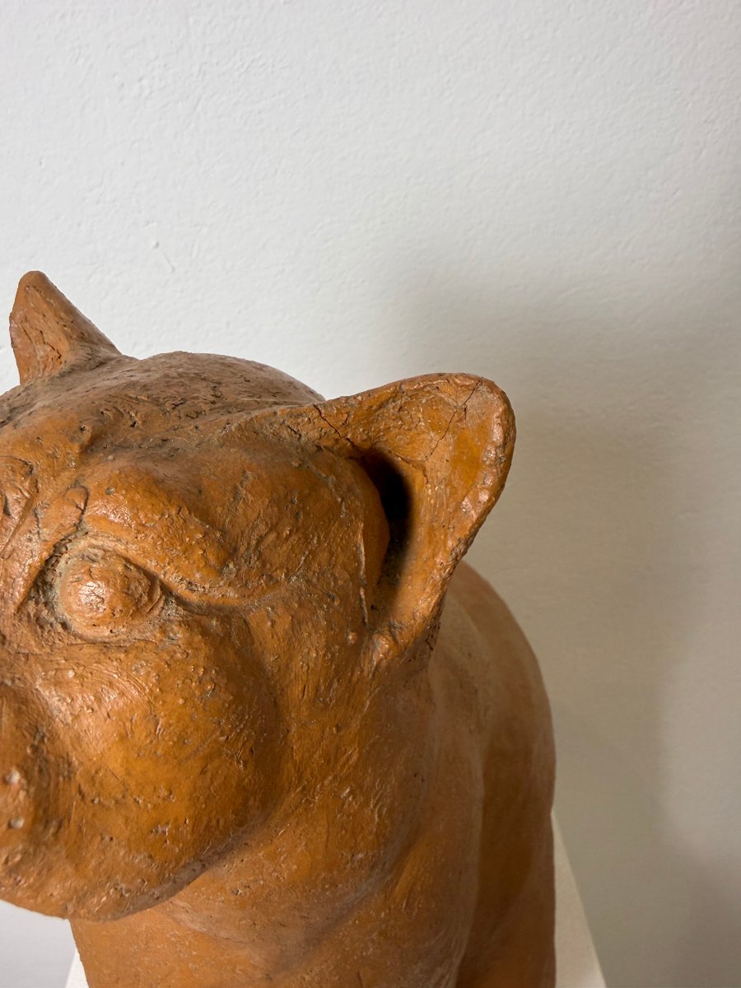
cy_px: 494
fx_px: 685
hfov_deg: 56.8
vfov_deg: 71.6
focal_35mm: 24
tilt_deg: -25.8
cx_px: 370
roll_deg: -0.4
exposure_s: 1/100
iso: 80
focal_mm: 2.22
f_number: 2.2
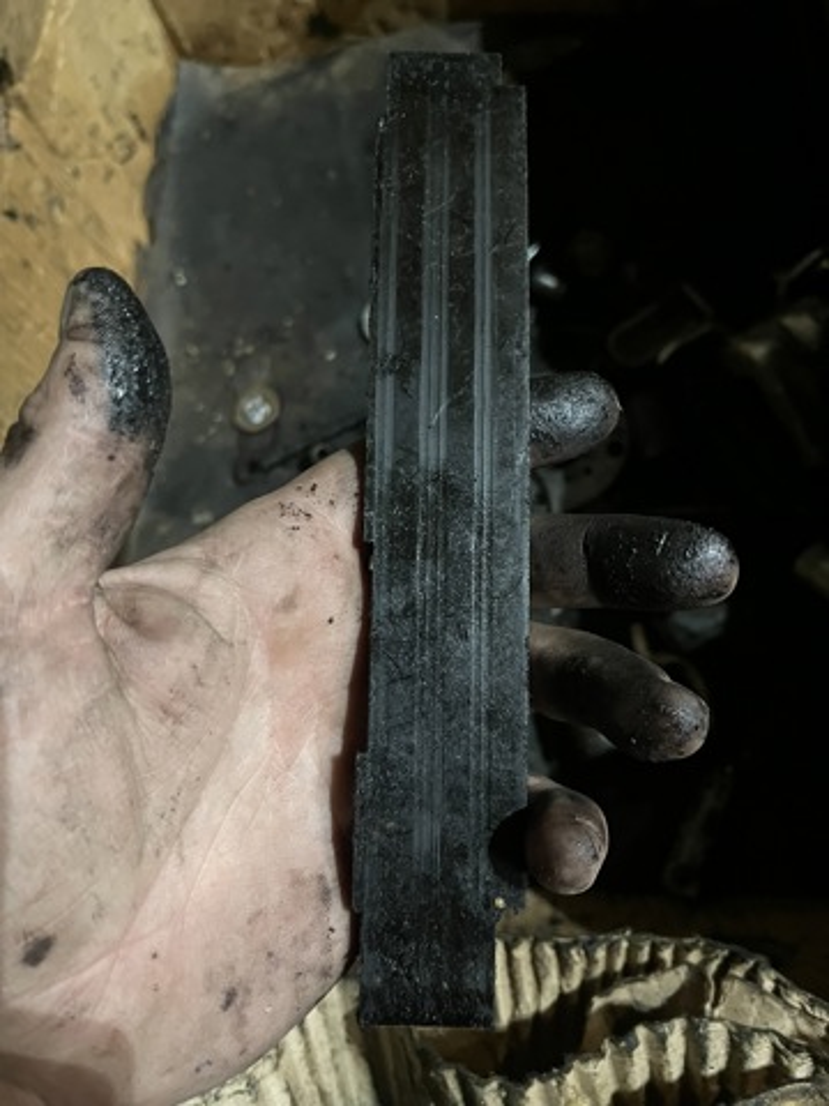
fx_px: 830
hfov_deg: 53.1
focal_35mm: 26
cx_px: 414
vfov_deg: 67.3
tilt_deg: -71.1
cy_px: 553
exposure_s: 1/25
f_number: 1.6
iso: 640
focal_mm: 5.1
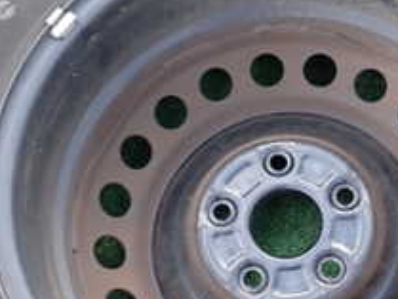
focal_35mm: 86
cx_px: 293
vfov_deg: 17.1
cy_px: 217
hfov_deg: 22.6
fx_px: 989
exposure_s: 1/100
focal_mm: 5.4
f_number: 2.3
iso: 100
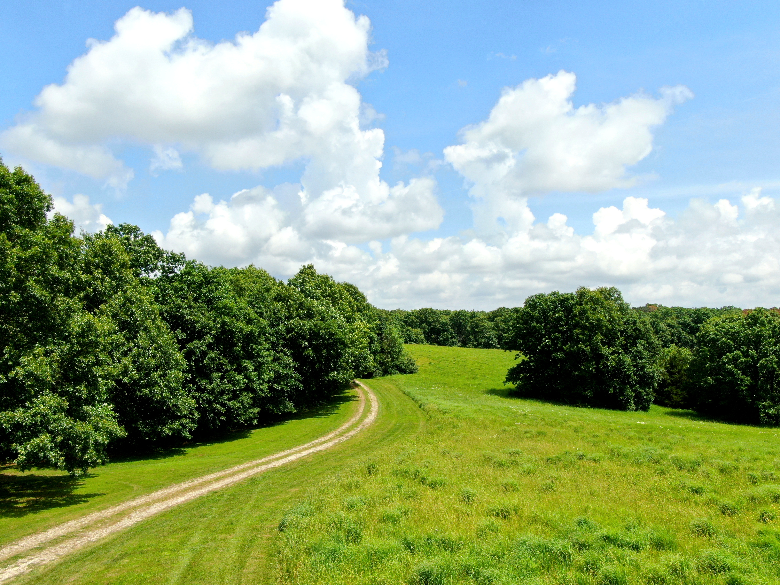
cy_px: 292
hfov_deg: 60.0
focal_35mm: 30
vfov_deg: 46.8
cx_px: 390
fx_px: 676
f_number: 3.1
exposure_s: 1/1250
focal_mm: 5.22
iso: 110
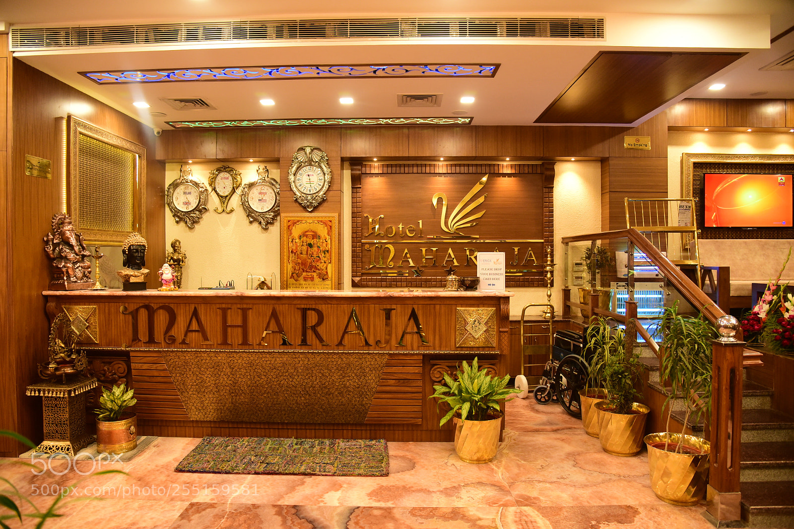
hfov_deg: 73.8
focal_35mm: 24
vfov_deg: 53.1
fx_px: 529
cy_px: 264
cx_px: 397
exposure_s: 1/100
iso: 2000
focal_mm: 24
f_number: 4
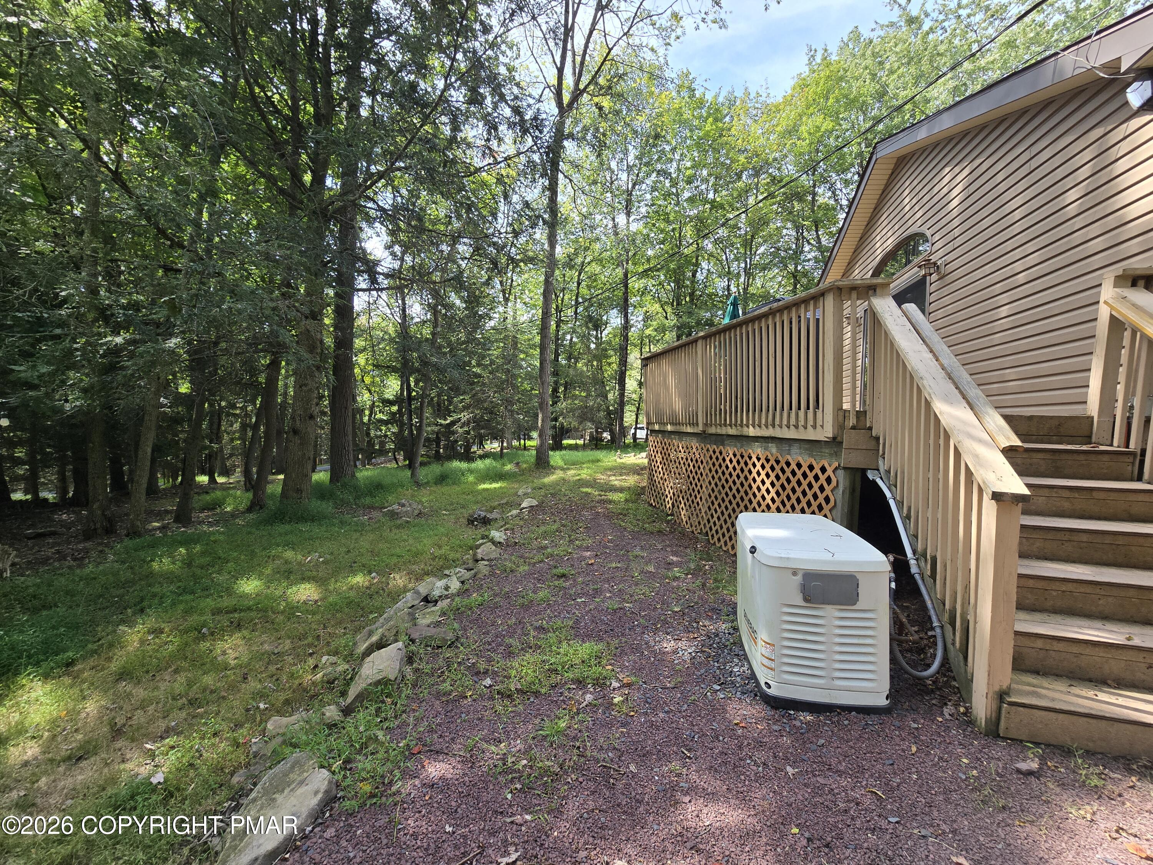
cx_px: 576
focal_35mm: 13
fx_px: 433
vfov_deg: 89.9
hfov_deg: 106.2
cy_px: 432
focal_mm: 2.2
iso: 50
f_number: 2.2
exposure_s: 1/318
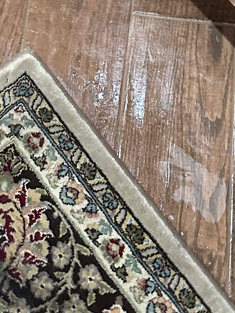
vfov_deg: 23.7
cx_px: 52
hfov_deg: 18.3
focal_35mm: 80
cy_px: 24
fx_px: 724
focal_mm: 6.86
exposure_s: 1/40
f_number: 1.78
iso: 1000
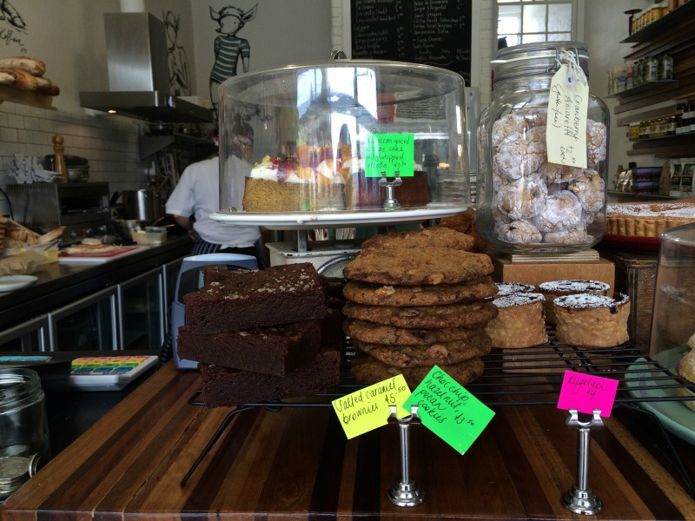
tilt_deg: -9.1
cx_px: 348
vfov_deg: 48.2
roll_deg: +1.6
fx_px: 582
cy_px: 260
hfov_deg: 61.7
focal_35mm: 29
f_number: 2.2
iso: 50
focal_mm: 4.15
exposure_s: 1/120
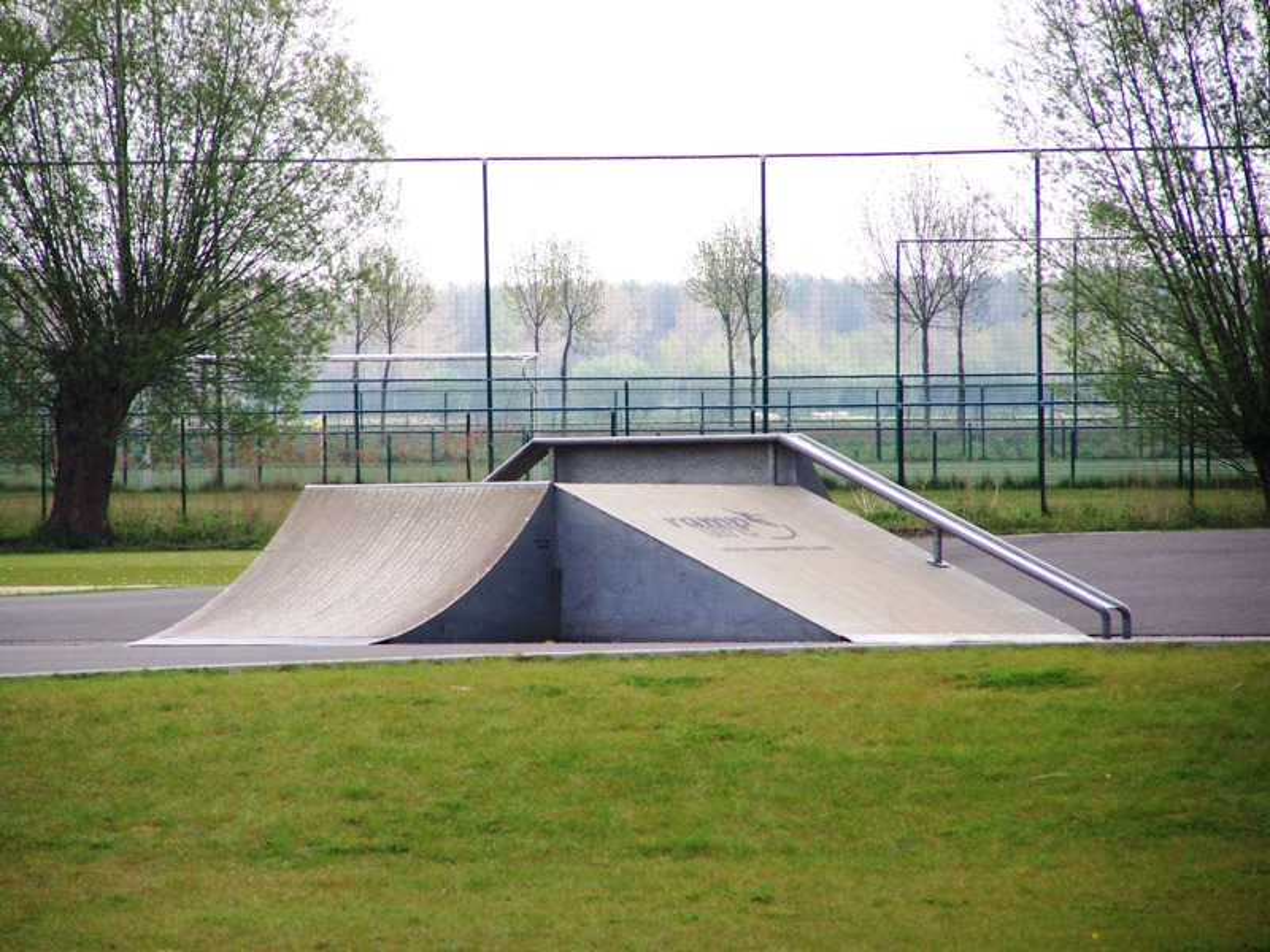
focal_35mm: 380
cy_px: 476
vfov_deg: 3.9
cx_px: 635
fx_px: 13942
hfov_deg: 5.2
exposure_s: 1/400
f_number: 3.7
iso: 125
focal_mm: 63
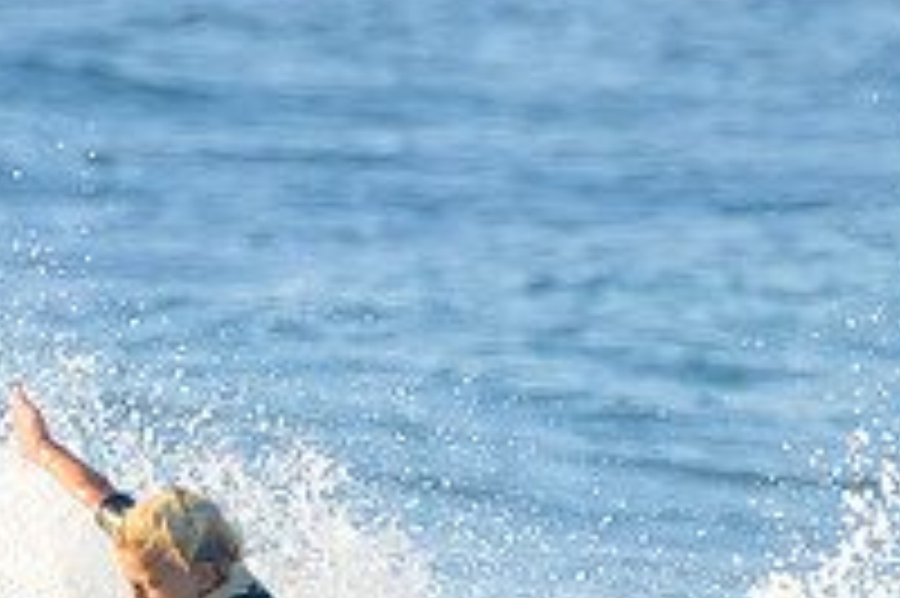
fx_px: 57976
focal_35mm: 2321
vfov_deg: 0.6
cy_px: 798
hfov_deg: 0.9
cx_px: 36
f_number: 11
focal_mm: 800
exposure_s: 1/2000
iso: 2200
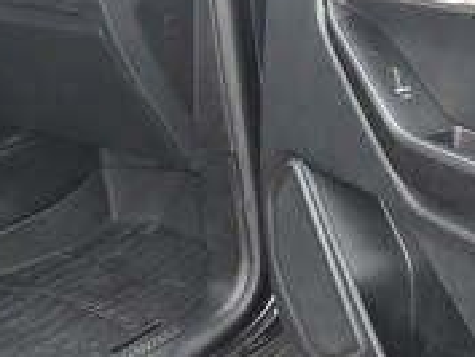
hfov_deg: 32.8
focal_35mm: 52
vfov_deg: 27.8
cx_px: 507
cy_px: 250
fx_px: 714
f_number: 1.8
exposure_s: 1/180
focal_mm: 5.4
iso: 100
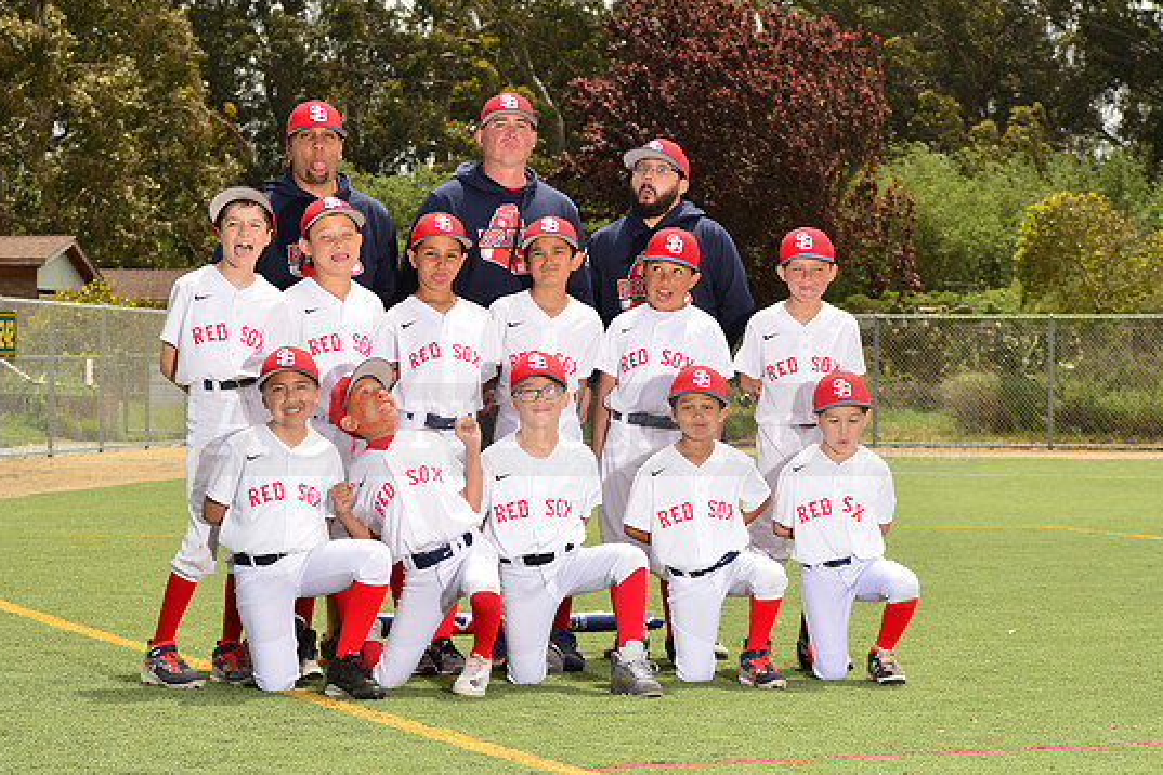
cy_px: 412
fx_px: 3489
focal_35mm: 108
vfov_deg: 12.7
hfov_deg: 18.9
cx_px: 559
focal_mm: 100
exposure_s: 1/200
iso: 125
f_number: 11
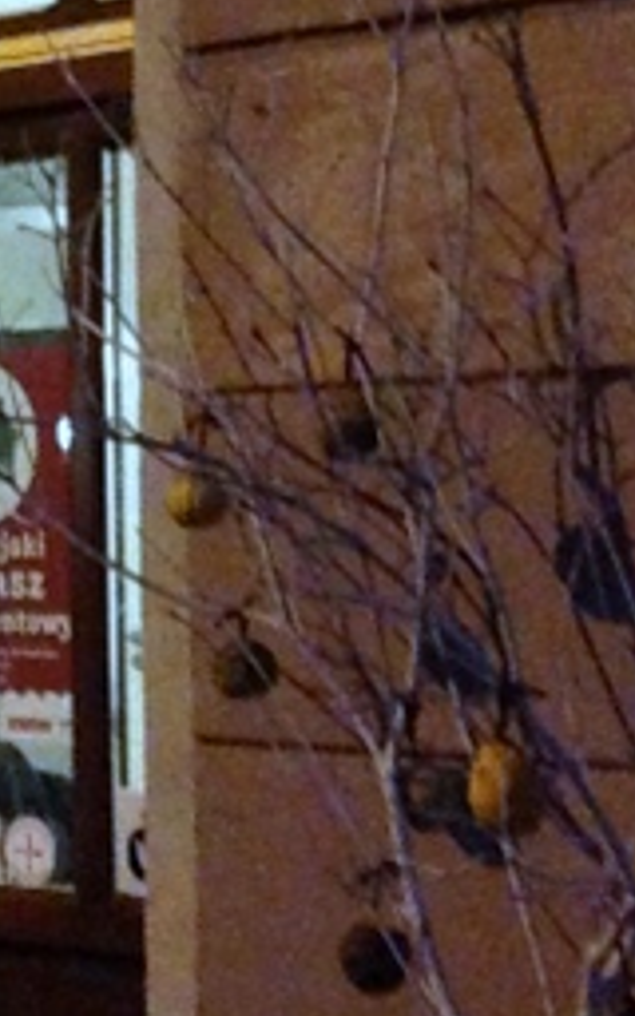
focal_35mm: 219
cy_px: 79
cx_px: -190
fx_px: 6064
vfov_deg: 9.5
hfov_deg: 6.0
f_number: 2.4
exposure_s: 1/17
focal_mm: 4.12
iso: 1600
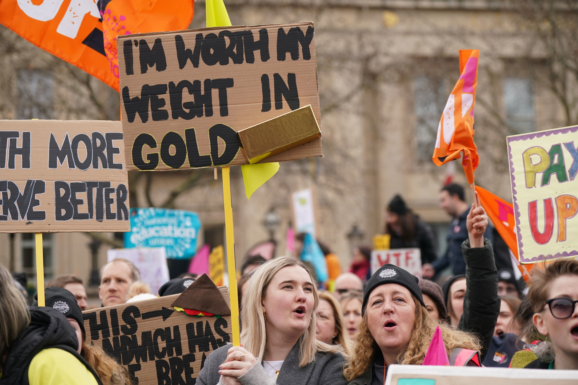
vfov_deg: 14.0
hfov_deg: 20.8
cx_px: 289
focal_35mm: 98
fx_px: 1573
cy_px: 192
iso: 500
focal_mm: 98
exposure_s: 1/1000
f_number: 4
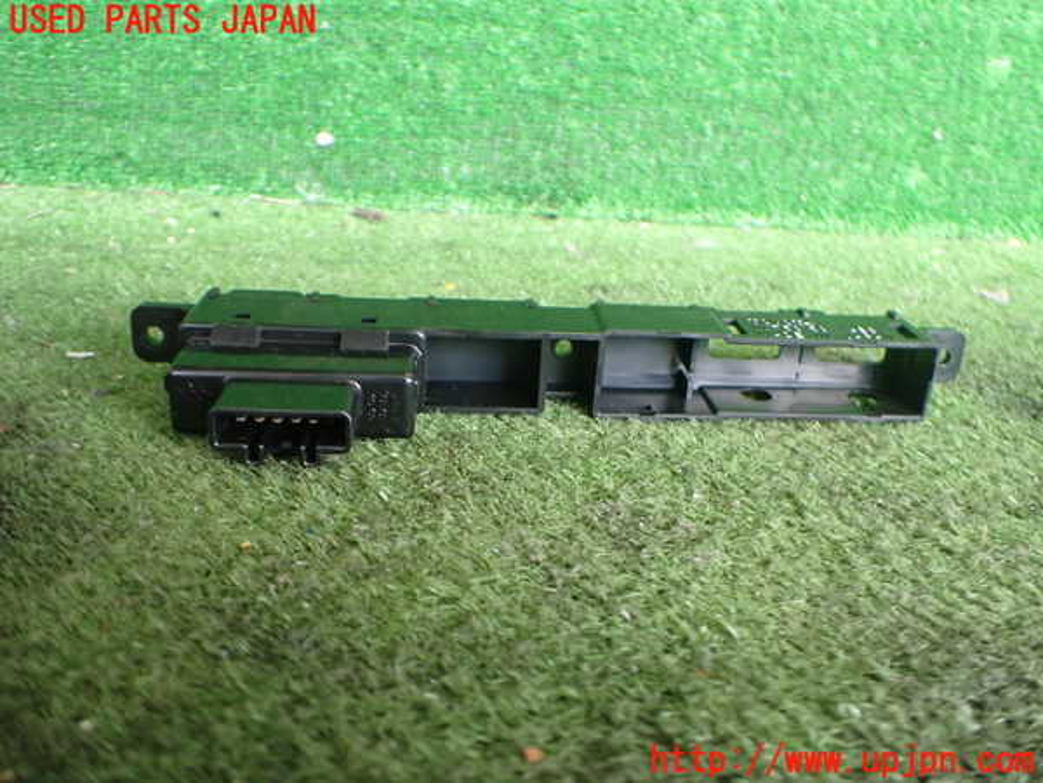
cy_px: 392
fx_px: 904
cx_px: 522
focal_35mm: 30
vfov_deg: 46.8
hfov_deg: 60.0
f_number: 2.3
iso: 500
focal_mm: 5.4
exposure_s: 1/125
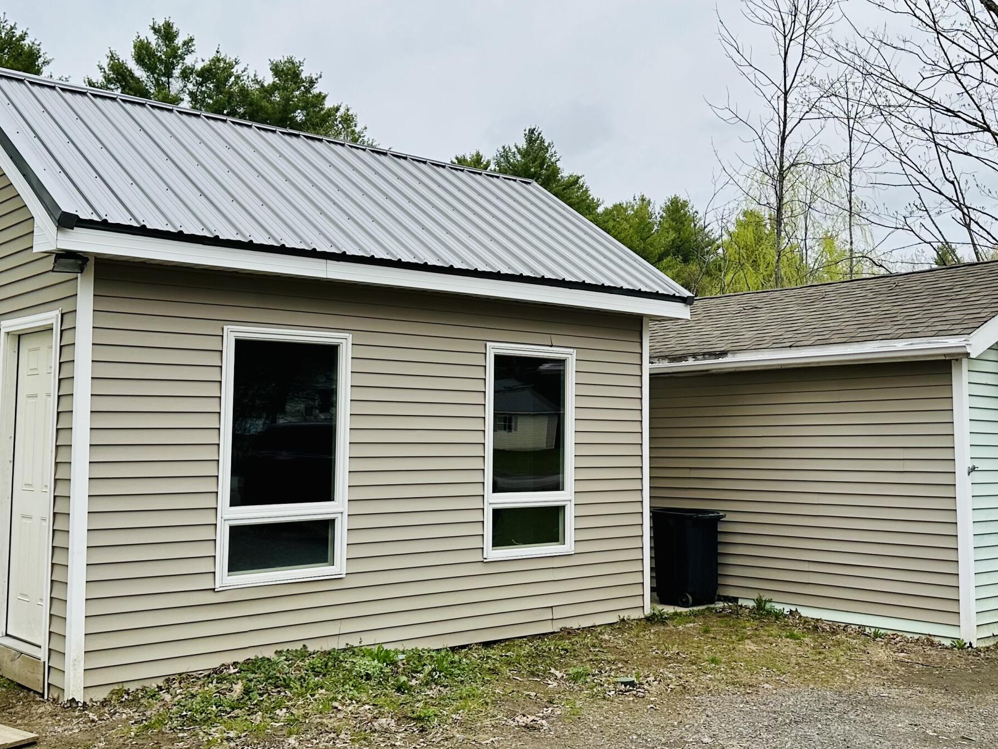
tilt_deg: +5.0
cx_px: 553
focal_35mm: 40
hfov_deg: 46.7
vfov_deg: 35.9
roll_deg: -0.1
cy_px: 346
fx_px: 1153
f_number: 1.78
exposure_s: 1/3597
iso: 80
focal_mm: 6.86
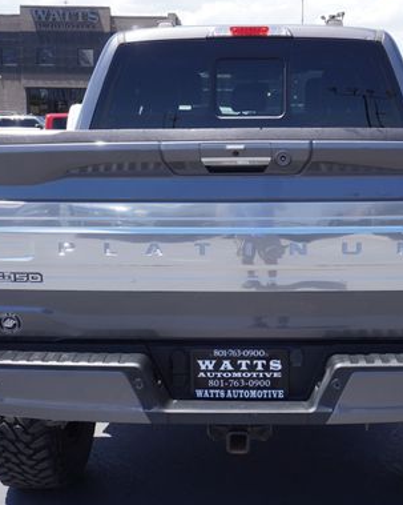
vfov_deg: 34.3
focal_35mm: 55
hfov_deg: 27.7
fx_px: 817
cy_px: 268
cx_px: 237
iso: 100
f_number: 6.3
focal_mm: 23
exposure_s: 1/160
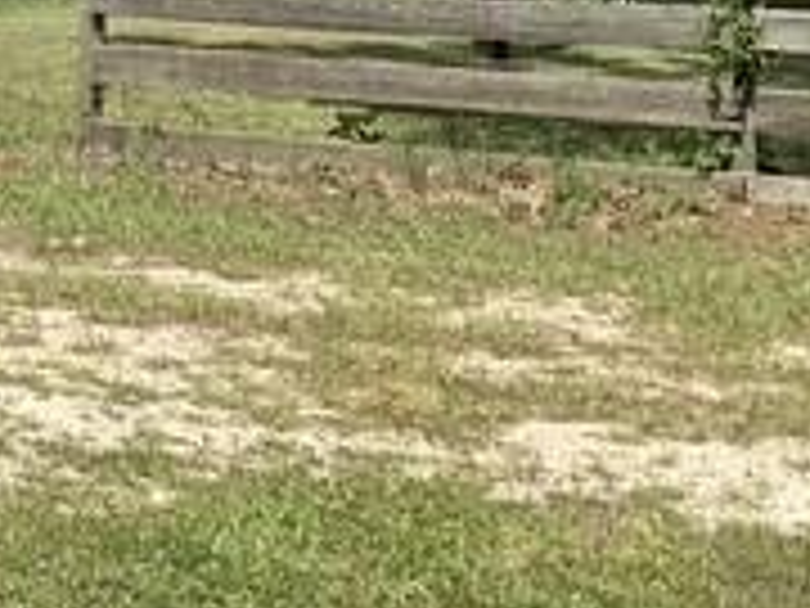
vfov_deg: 13.0
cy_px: -171
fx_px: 2574
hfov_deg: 16.8
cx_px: -256
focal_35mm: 110
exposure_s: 1/1148
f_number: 2.4
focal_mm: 3.3
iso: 25
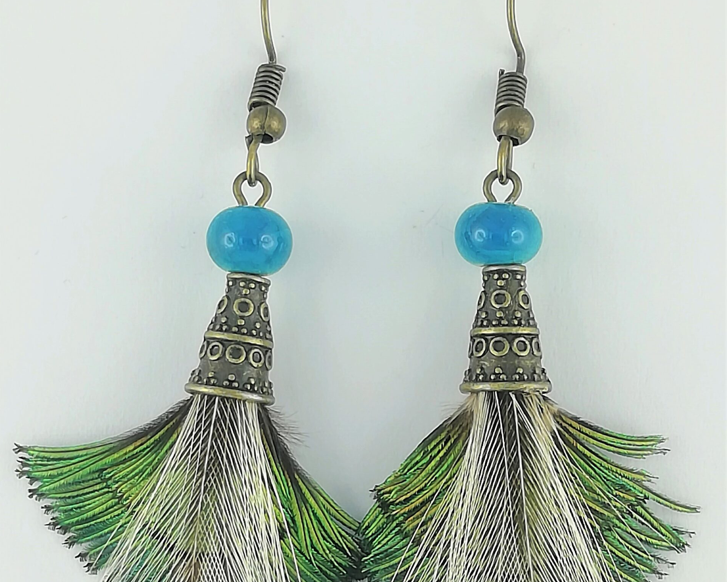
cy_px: 384
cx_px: 363
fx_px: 1743
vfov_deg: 18.9
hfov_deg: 23.6
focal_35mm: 81
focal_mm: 3.46
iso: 50
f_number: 2.2
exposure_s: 1/158
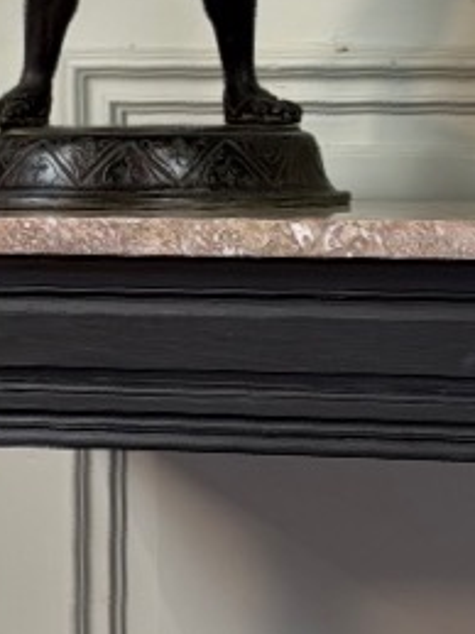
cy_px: 247
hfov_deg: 7.0
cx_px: 548
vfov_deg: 9.3
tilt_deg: -1.3
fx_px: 3882
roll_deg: +2.1
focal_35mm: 212
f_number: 1.78
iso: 125
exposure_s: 1/50
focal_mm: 6.76
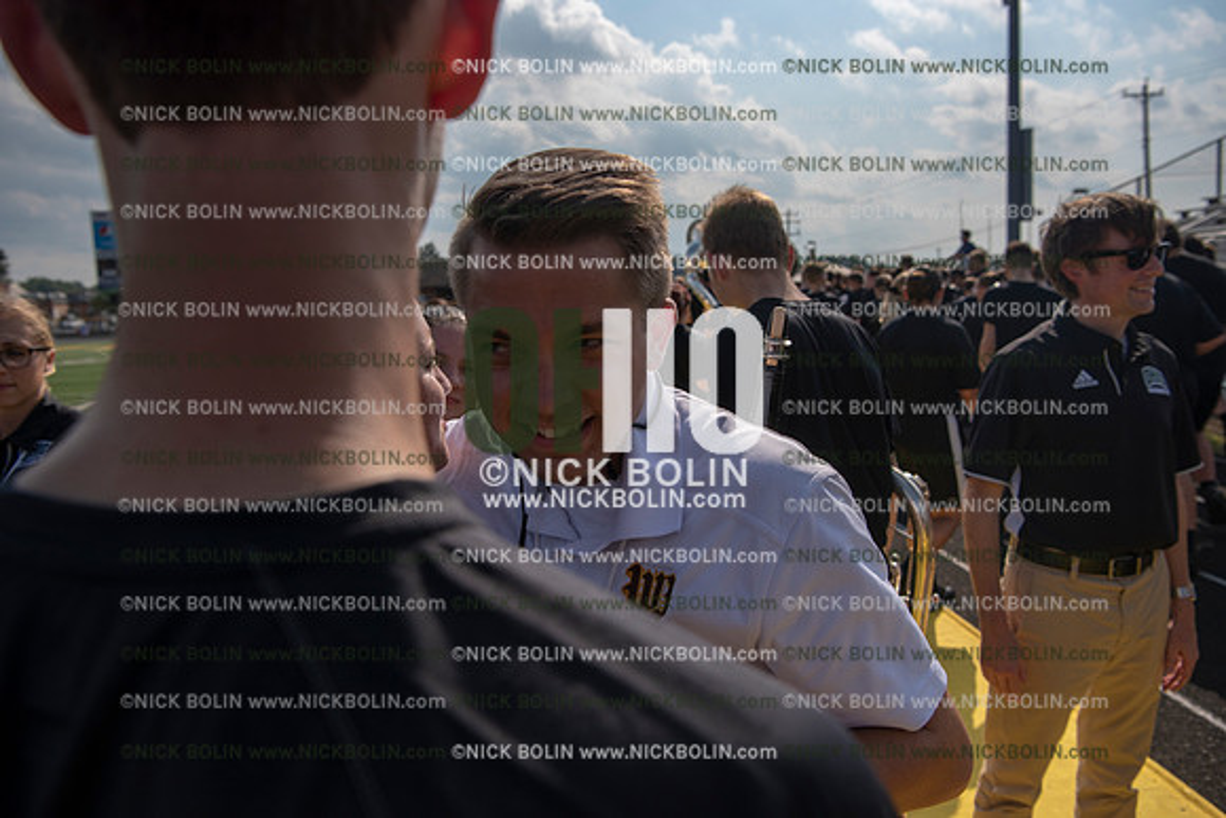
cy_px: 409
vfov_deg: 43.6
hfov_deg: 61.9
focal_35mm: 30
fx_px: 1022
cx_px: 613
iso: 200
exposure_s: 1/3200
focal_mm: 30
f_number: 5.6
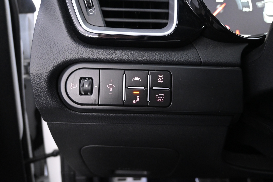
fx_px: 210
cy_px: 91
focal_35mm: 28
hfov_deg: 65.9
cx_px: 136
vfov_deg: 46.8
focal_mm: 18.5
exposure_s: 1/20
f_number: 3.8
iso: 3200
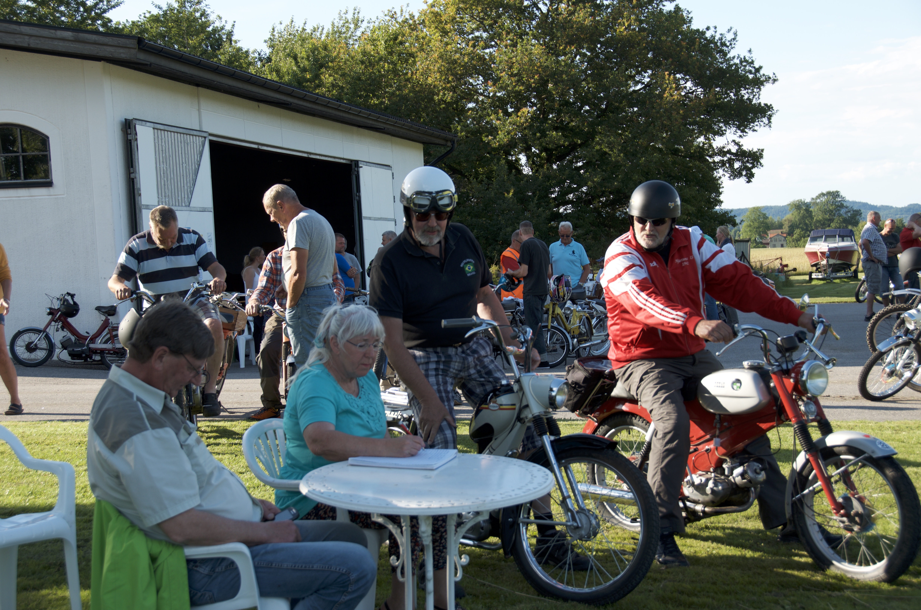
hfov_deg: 32.0
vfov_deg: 21.5
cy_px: 305
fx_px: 1608
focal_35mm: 63
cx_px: 460
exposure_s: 1/160
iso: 100
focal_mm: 42
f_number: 6.3
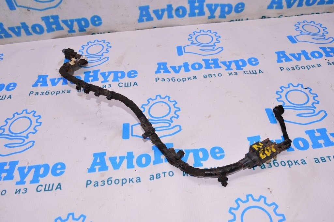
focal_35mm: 32
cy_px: 111
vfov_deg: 41.6
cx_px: 167
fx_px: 292
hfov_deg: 59.5
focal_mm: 21
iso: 1600
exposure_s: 1/200
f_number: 8
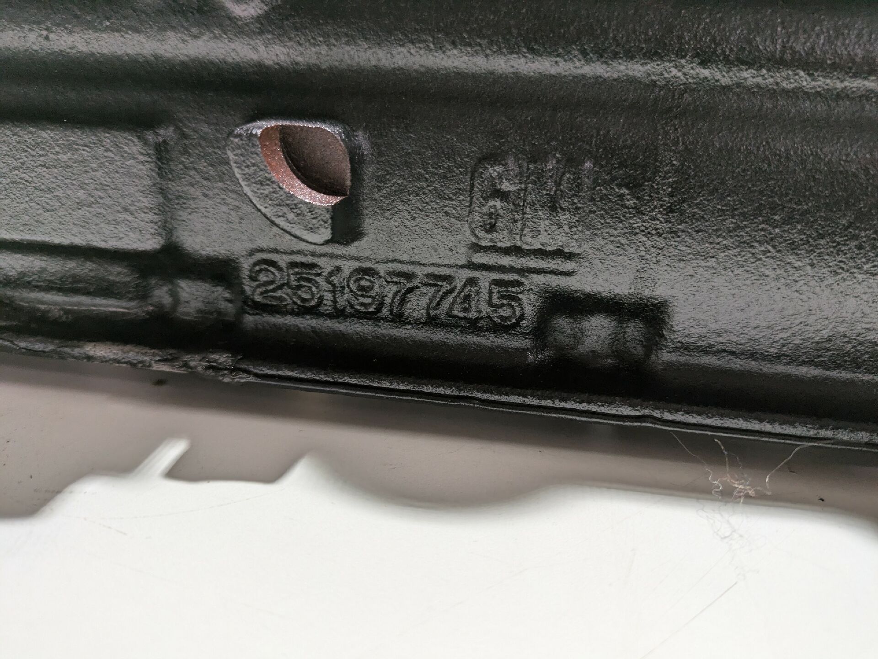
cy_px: 330
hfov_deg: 69.4
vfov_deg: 54.9
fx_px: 634
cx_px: 439
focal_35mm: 25
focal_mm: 5.43
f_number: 1.89
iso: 98
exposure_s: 1/33.3
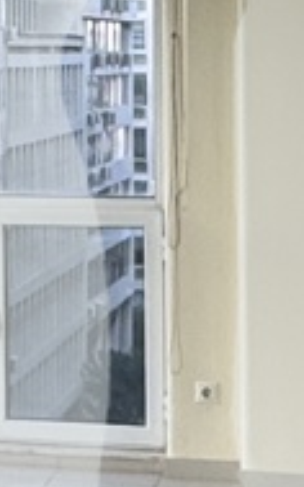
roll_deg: +0.4
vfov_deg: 13.7
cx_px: -309
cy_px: 57
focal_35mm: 151
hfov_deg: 8.2
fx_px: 2003
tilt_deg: +0.0
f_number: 2.2
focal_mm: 2.22
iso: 40
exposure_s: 1/104
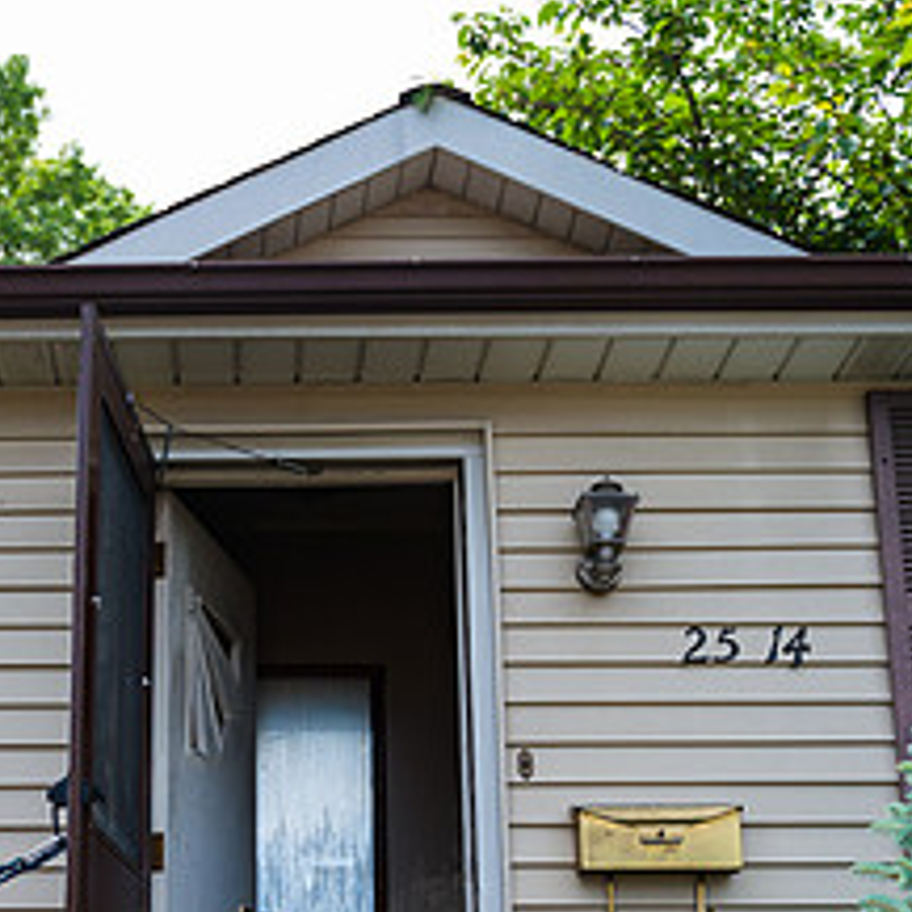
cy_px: 799
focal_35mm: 59
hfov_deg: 28.7
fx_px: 1759
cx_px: 231
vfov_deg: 28.1
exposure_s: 1/2000
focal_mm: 26
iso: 200
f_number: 3.2
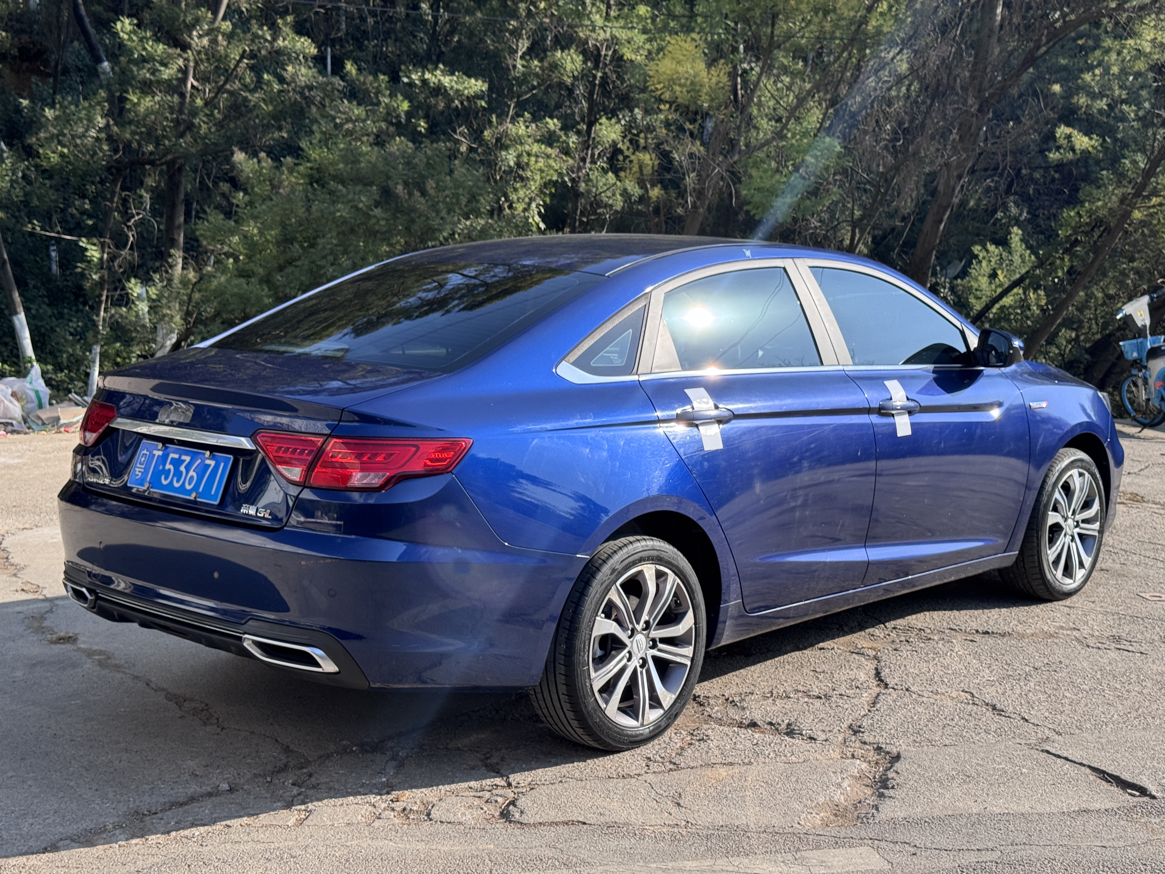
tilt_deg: -8.2
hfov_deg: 39.7
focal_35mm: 48
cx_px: 582
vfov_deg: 30.3
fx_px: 1615
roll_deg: -2.6
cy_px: 437
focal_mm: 6.76
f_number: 1.78
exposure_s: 1/2415
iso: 64
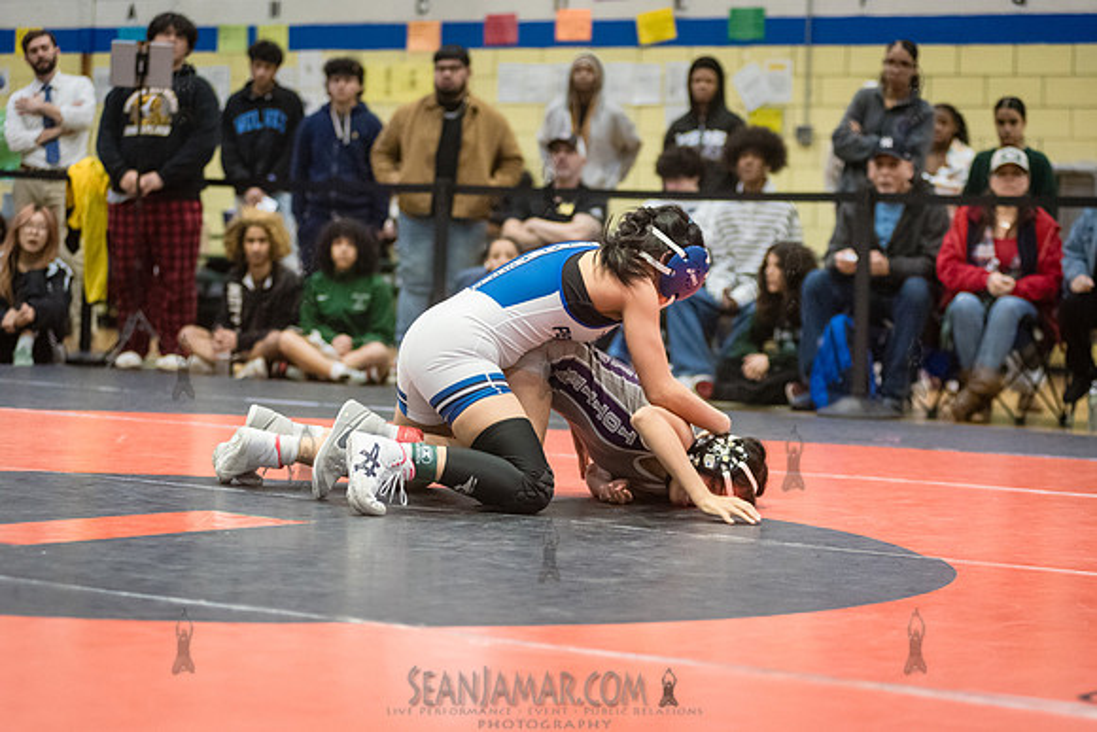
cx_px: 548
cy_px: 366
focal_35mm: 94
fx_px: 2876
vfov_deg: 14.5
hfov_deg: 21.6
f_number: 3.2
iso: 8000
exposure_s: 1/500
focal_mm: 92
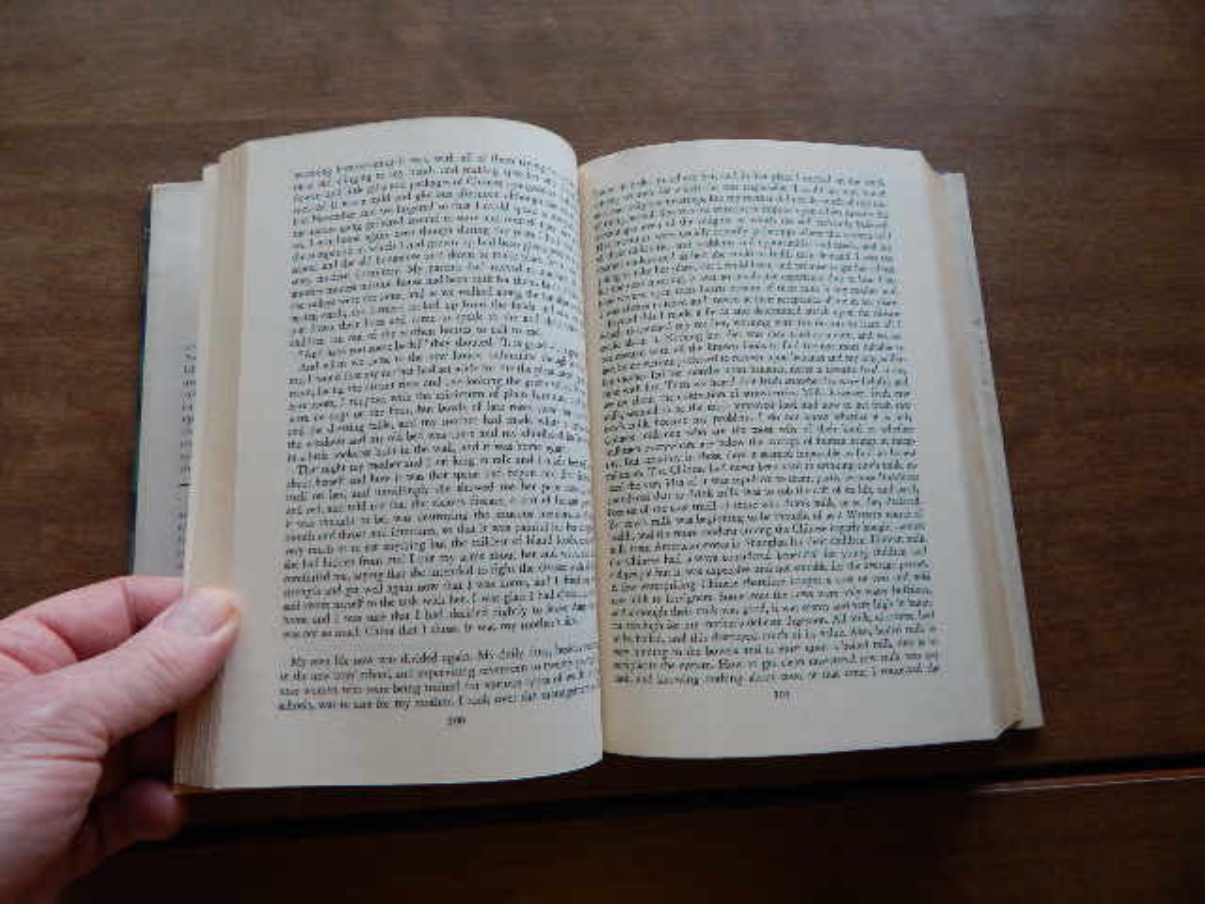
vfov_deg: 61.1
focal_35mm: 22
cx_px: 602
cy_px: 452
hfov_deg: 76.4
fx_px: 766
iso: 125
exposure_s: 1/40
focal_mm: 4
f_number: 3
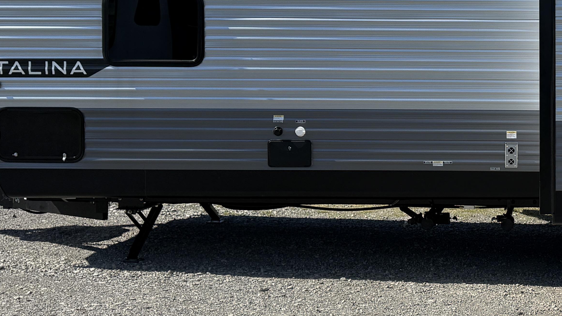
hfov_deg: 30.4
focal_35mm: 64
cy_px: 69
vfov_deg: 18.7
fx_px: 954
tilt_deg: -1.0
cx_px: 566
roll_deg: -0.8
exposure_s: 1/5319
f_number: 1.78
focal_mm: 6.76
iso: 80
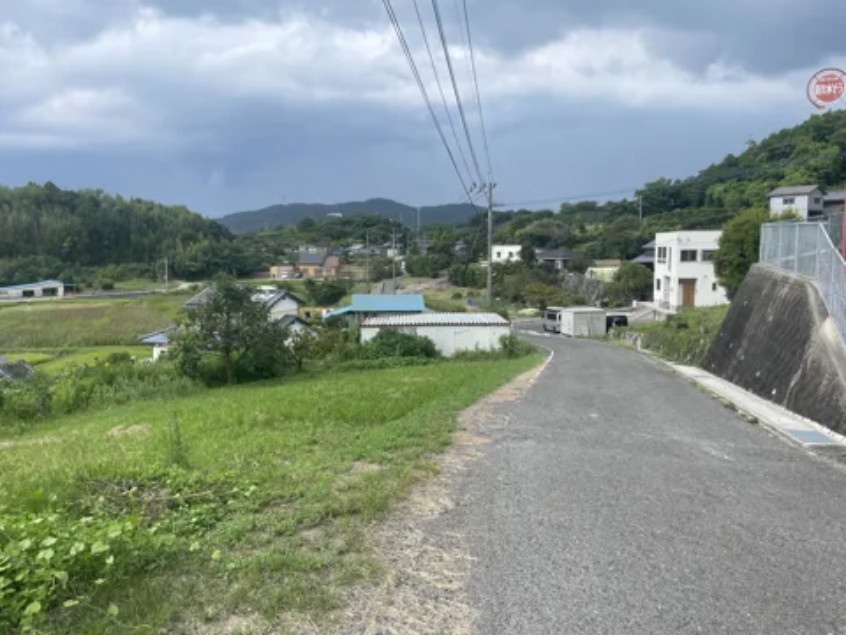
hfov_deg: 67.3
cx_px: 423
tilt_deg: -4.0
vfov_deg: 53.1
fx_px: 635
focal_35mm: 26
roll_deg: +2.3
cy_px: 318
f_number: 1.6
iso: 32
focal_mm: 4.2
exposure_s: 1/1825
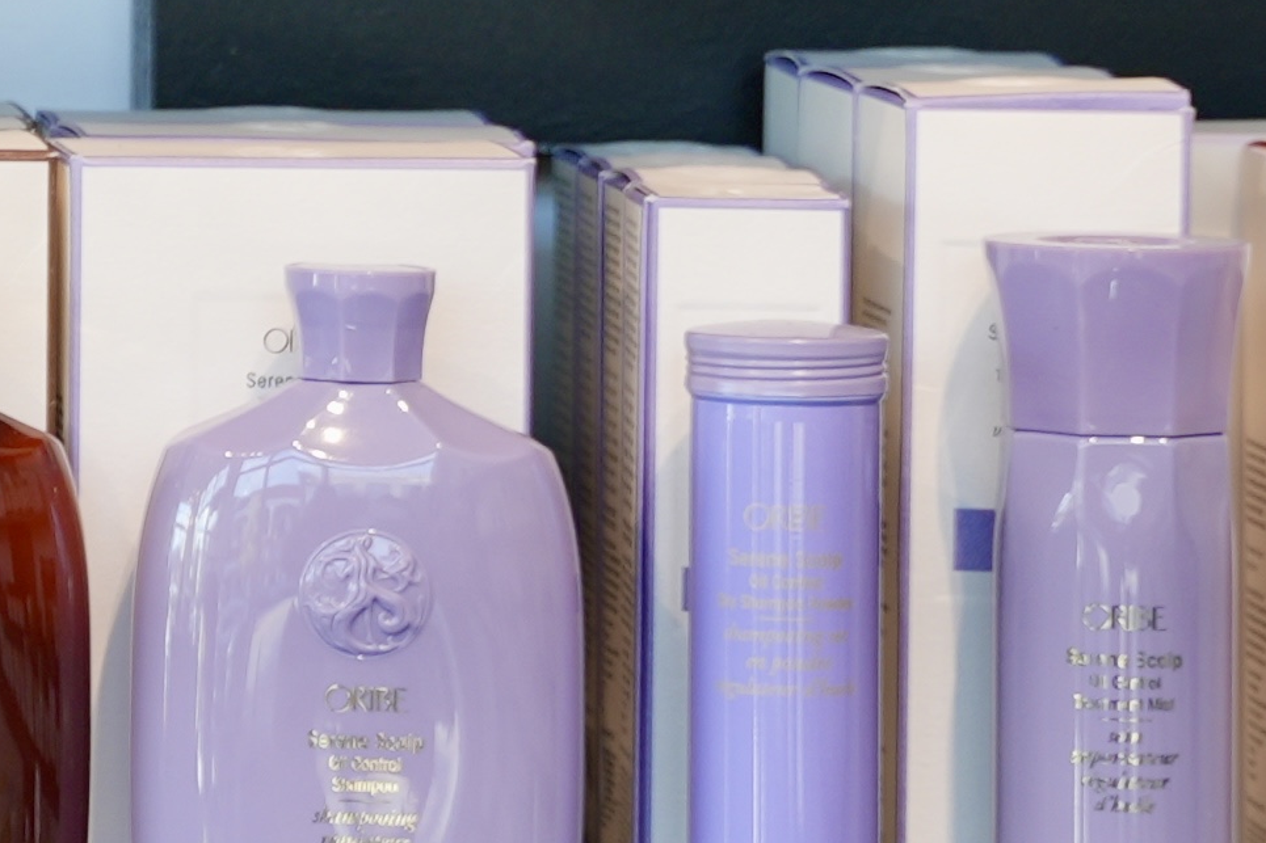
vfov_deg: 4.4
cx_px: -1271
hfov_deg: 6.4
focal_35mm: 311
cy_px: -246
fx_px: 10928
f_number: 2.8
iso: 100
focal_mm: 42.8
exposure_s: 1/50
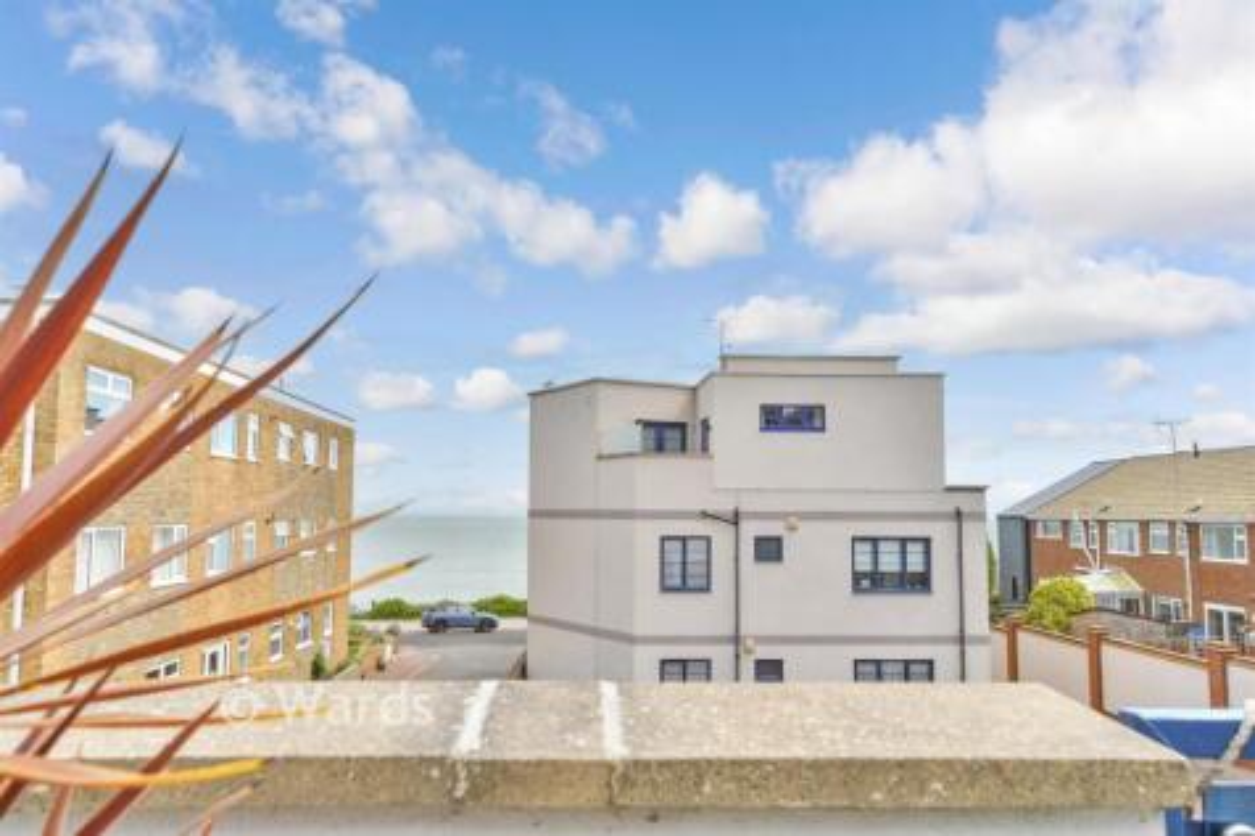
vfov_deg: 43.6
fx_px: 1045
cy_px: 418
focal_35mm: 30
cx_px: 628
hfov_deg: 61.9
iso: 160
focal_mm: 20
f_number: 8
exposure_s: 1/250
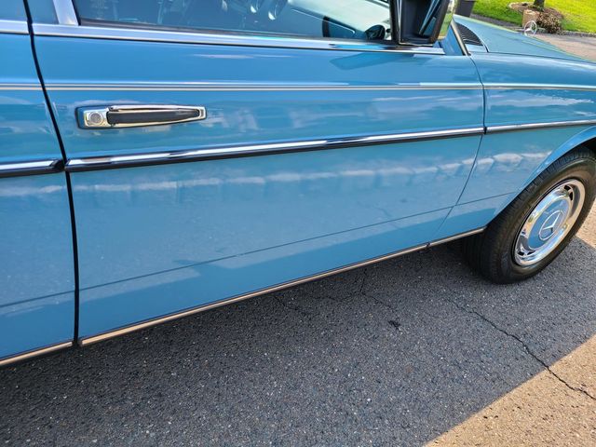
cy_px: 224
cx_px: 298
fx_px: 448
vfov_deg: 53.1
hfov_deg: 67.3
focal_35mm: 26
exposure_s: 1/303
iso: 40
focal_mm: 5.4
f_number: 1.8
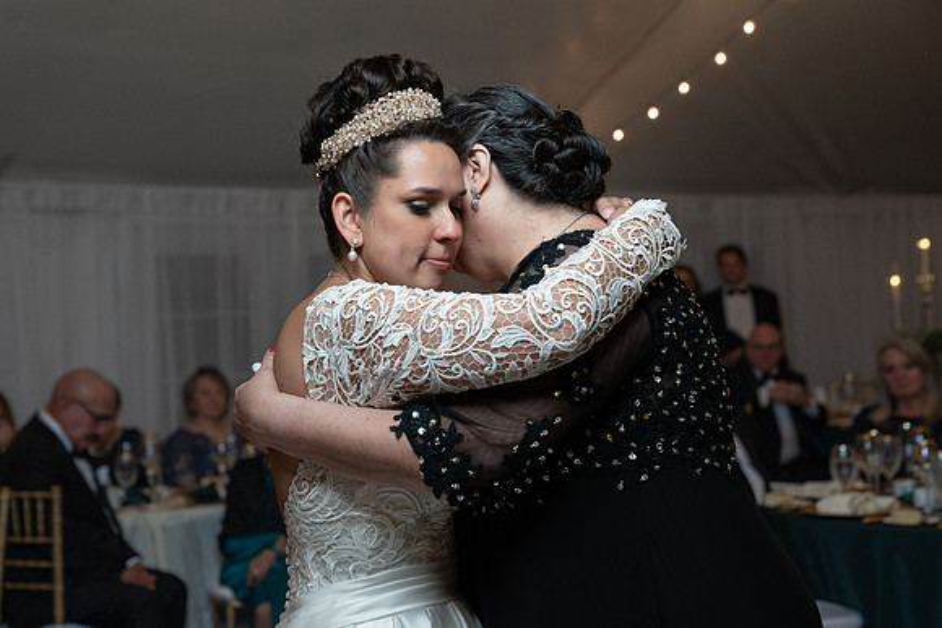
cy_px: 340
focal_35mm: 66
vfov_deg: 20.6
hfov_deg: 30.5
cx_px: 432
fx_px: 1728
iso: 2000
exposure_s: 1/200
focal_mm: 61
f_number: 4
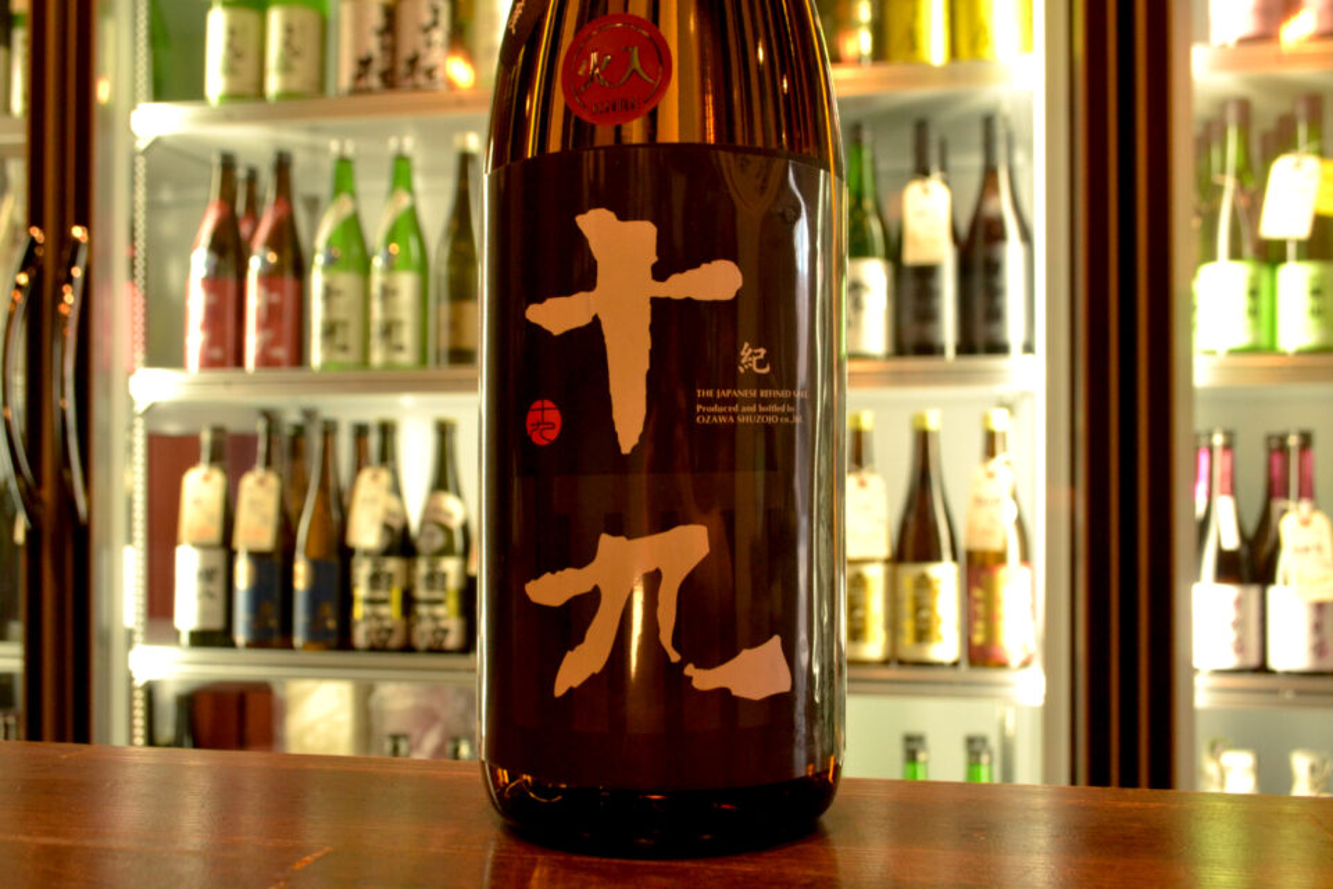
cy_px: 444
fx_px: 1222
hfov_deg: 57.2
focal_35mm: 33
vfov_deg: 40.0
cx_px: 666
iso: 1600
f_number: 5.6
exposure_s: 1/100
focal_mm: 22
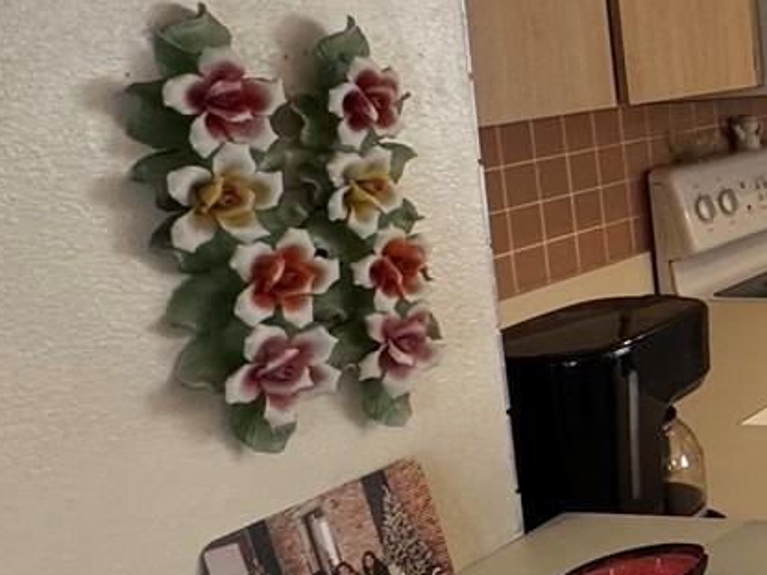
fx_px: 1196
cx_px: 1305
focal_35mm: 54
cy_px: 159
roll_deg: +1.2
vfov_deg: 26.7
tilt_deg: -8.2
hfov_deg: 23.3
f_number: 2.2
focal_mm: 2.22
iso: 200
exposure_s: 1/60
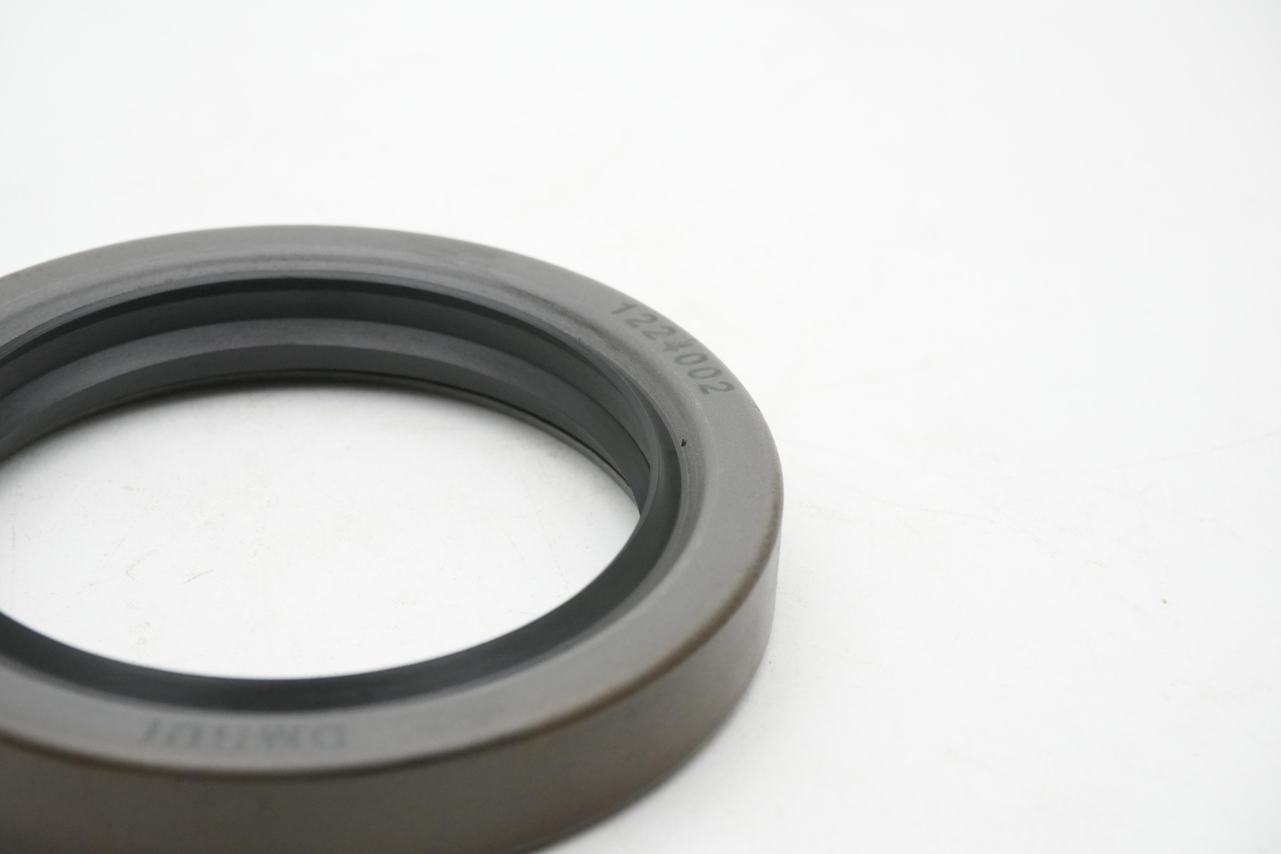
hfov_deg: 29.9
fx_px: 2402
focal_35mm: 68
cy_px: 427
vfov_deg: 20.2
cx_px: 640
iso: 2500
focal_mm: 45
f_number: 11
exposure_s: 1/160
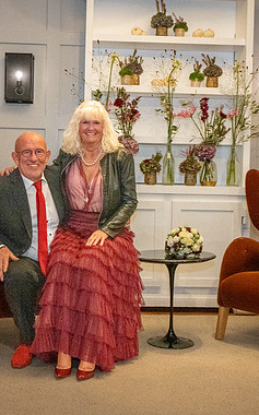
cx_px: 113
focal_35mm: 56
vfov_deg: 36.3
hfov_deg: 23.1
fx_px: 633
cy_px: 206
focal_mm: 36
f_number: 9
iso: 12800
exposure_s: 1/40
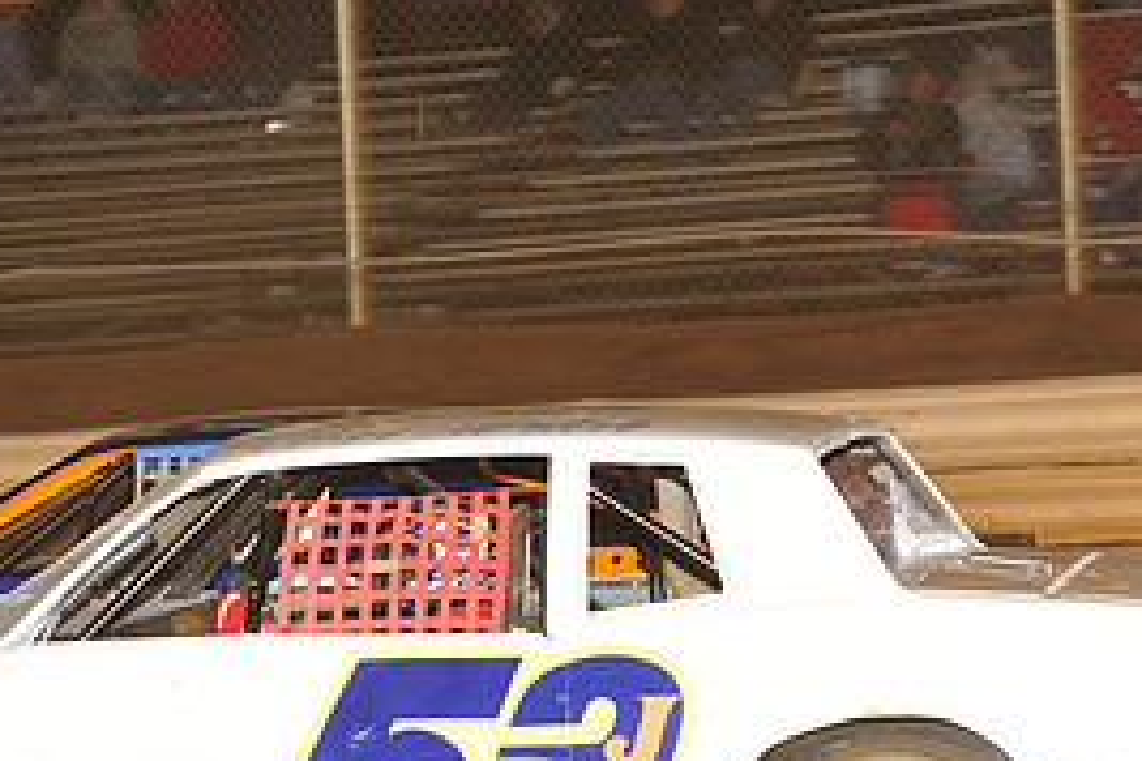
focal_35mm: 200
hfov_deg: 10.3
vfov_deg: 6.9
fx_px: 6344
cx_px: 214
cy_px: 616
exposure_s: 1/250
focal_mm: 92
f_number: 6.3
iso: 800
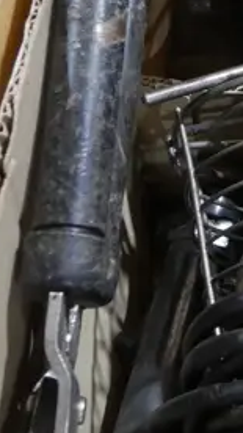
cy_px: 147
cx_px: 538
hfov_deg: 9.7
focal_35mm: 113
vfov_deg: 18.9
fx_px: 1296
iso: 800
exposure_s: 1/60
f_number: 3.5
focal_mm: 14
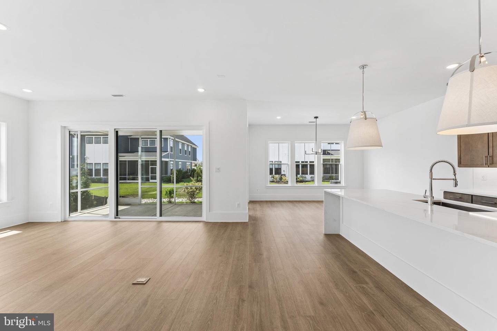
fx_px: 193
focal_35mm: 14
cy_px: 166
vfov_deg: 81.2
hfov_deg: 104.3
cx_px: 248
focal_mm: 14
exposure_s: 1/320
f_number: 7.1
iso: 640
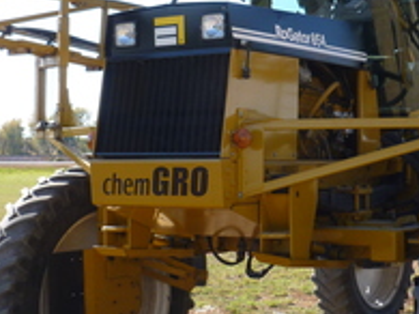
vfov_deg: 18.9
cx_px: 290
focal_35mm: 78
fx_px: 944
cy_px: 123
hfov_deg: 24.9
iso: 100
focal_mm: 5
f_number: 3.3
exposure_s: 1/400
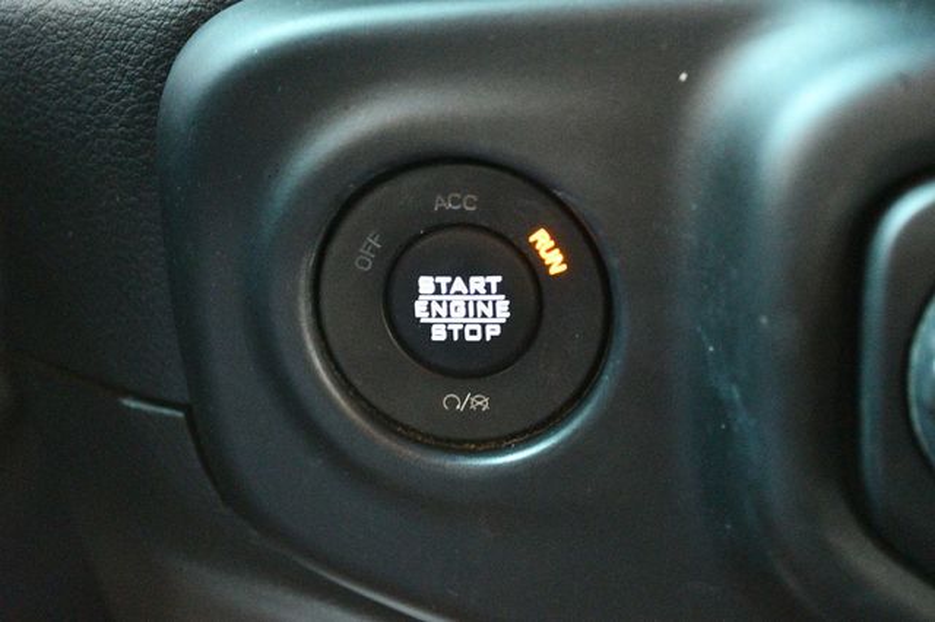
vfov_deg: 20.6
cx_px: 468
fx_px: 1713
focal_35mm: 66
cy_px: 311
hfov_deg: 30.5
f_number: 5.3
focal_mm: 44
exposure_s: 1/6
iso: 12800
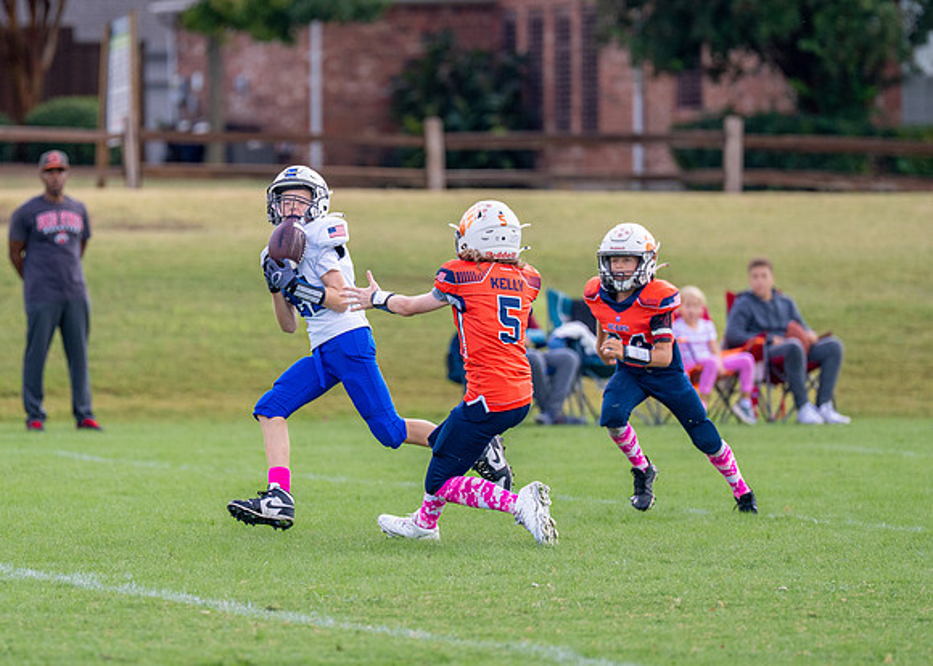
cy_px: 302
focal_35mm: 346
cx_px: 360
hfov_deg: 5.8
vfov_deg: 4.2
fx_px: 9177
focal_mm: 200
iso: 400
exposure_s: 1/2500
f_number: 2.8
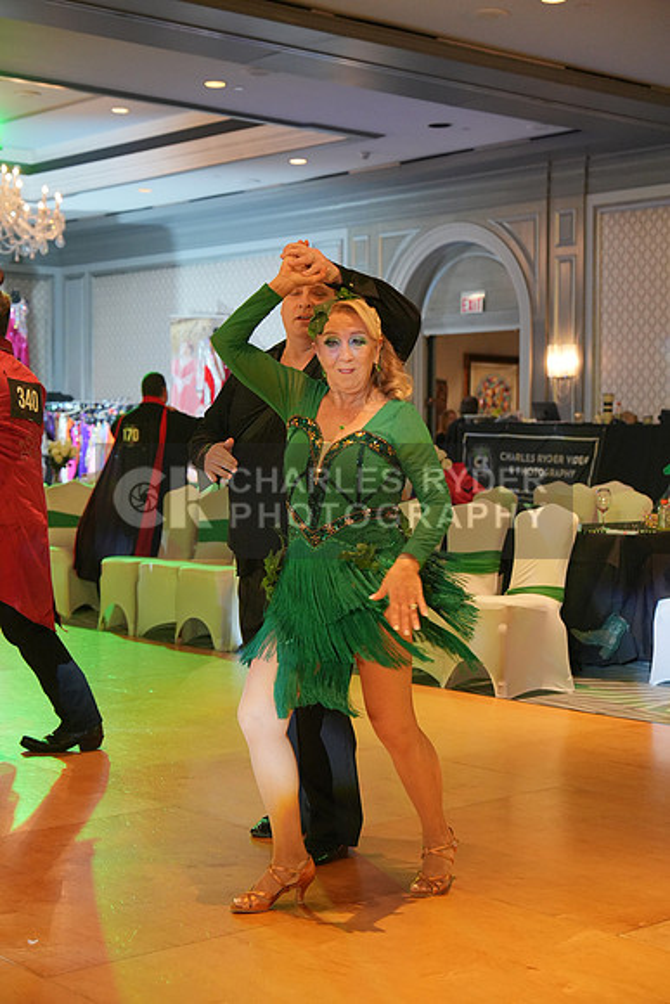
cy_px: 502
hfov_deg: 23.4
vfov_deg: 34.5
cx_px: 335
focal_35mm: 58
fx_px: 1618
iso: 3200
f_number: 4
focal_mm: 58
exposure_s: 1/200
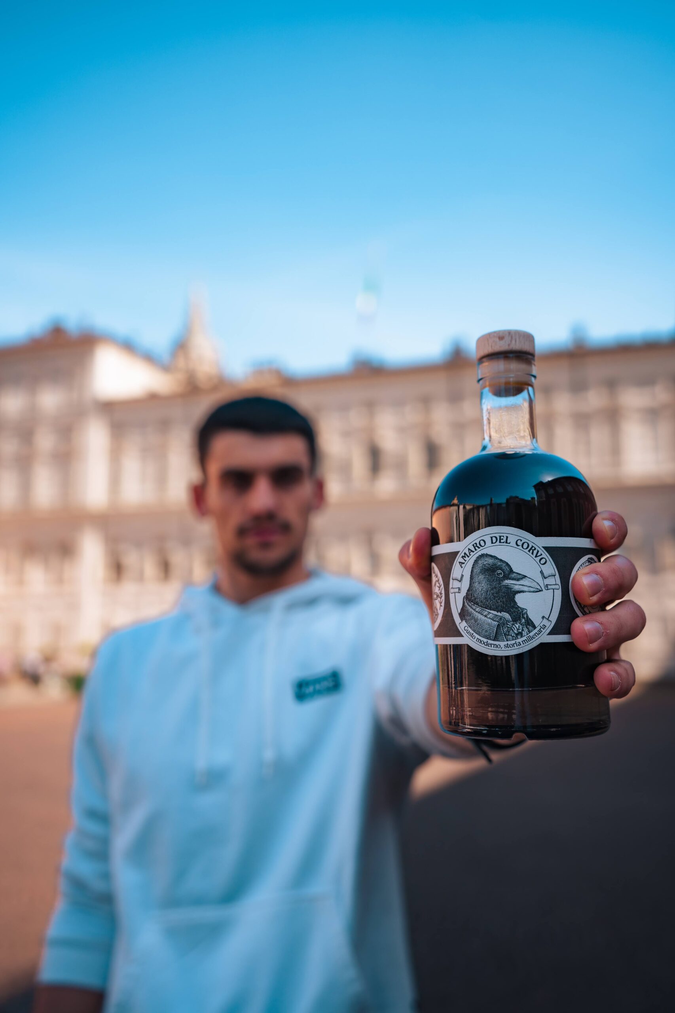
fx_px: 985
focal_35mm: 35
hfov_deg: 37.8
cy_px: 506
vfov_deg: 54.4
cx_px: 338
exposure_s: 1/1600
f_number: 2.8
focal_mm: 35
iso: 160
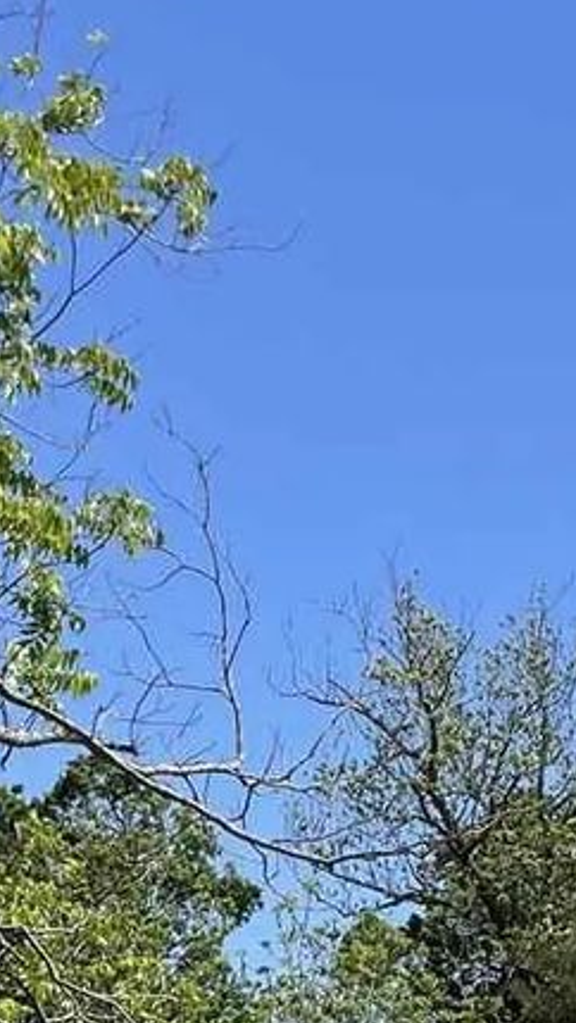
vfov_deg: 21.0
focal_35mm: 90
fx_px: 2443
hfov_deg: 13.1
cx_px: 700
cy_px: 1410
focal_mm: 4.2
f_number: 1.6
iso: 32
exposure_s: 1/2506
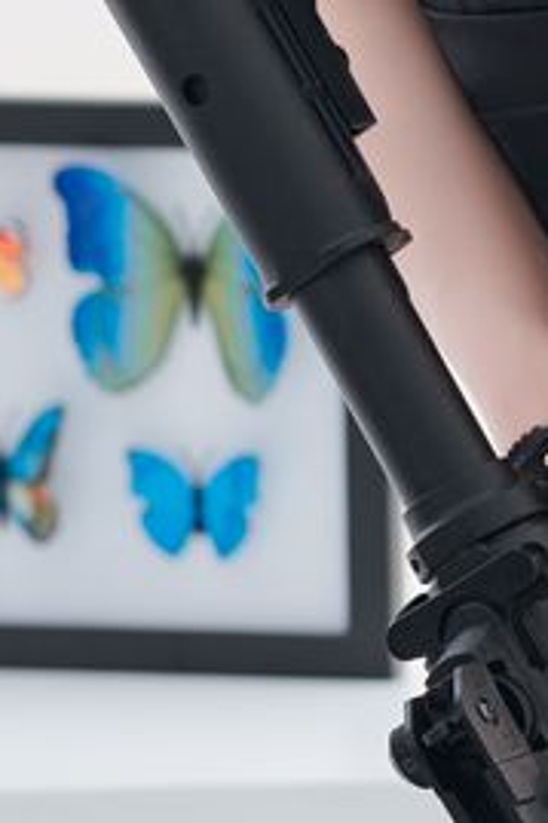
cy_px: -343
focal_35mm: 485
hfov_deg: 2.8
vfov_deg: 4.2
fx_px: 11088
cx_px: 952
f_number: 5.6
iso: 125
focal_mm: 85
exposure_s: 1/100
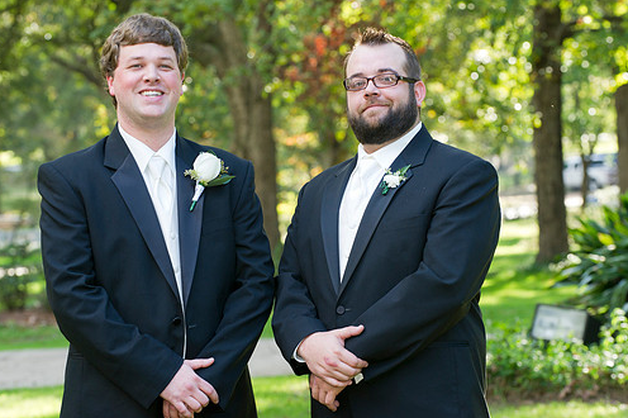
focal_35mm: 158
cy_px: 199
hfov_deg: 13.0
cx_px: 309
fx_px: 2754
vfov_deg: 8.7
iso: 500
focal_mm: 135
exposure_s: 1/100
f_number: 5.6
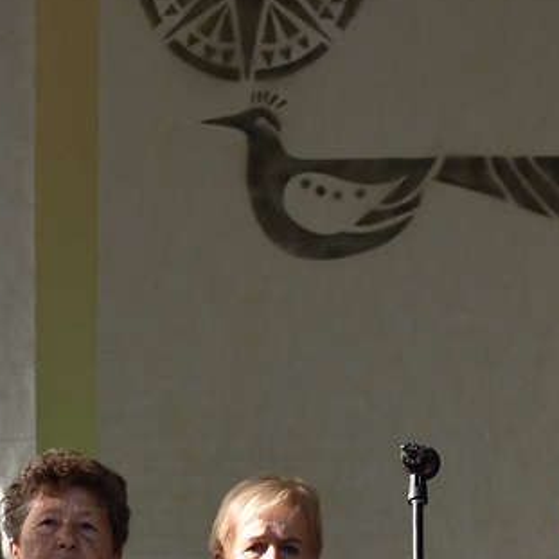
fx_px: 4714
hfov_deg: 6.8
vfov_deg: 6.7
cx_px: 140
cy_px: 656
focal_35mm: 258
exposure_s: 1/125
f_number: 5.6
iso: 160
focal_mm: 42
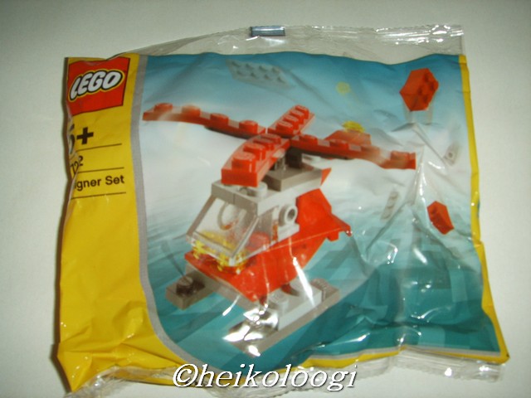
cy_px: 199
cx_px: 266
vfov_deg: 36.8
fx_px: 598
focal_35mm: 39
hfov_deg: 47.9
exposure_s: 1/45
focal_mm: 6.6
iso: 100
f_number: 3.5
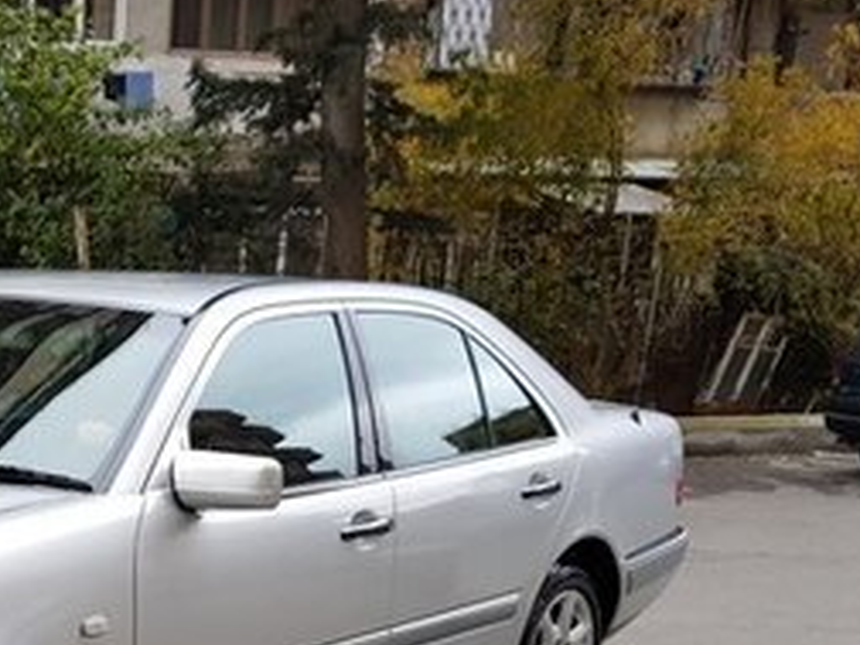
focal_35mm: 68
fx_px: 1689
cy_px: 735
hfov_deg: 27.1
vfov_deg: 20.5
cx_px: 17
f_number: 1.7
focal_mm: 4.2
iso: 64
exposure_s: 1/100
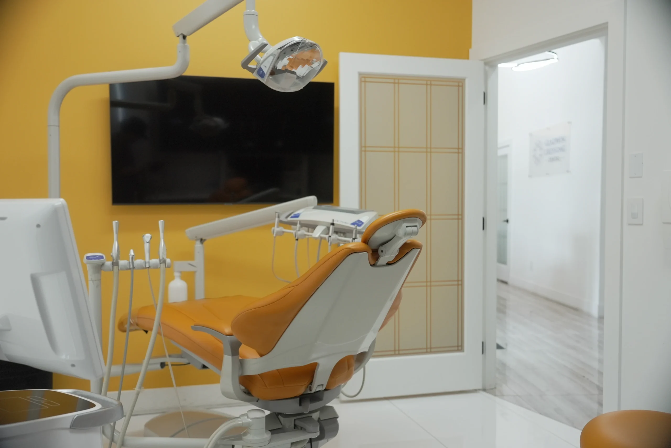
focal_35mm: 32
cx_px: 336
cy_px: 224
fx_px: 597
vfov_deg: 41.2
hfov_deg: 58.7
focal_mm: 32
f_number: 3.5
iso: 1600
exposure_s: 1/400
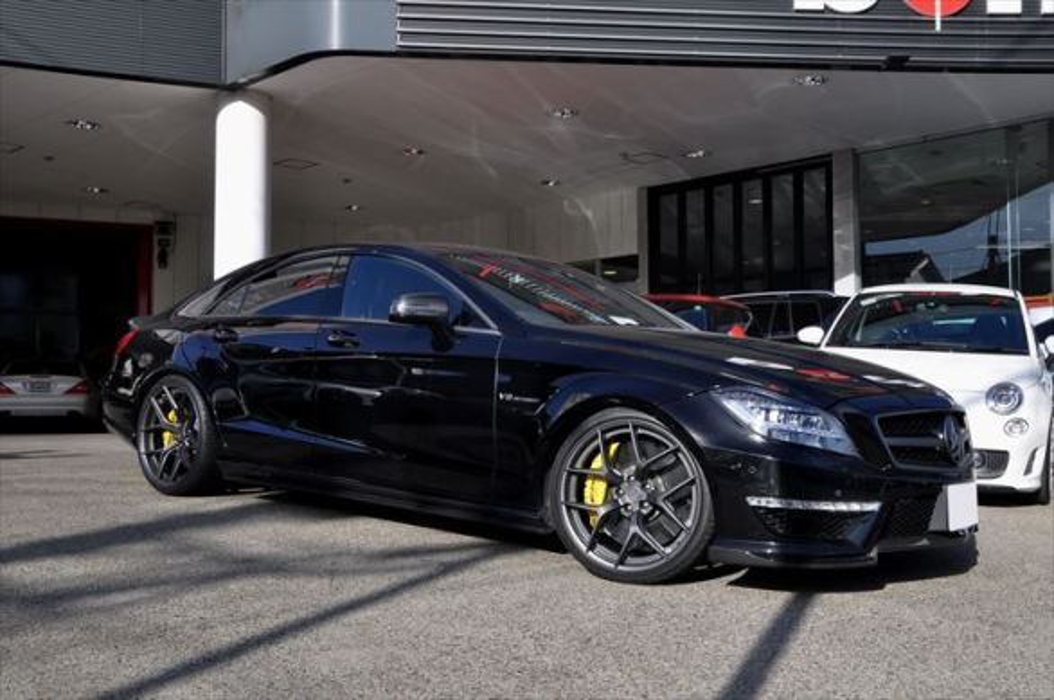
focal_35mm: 38
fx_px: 1096
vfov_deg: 35.4
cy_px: 350
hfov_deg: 51.3
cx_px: 527
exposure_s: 1/160
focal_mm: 25
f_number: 13
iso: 200
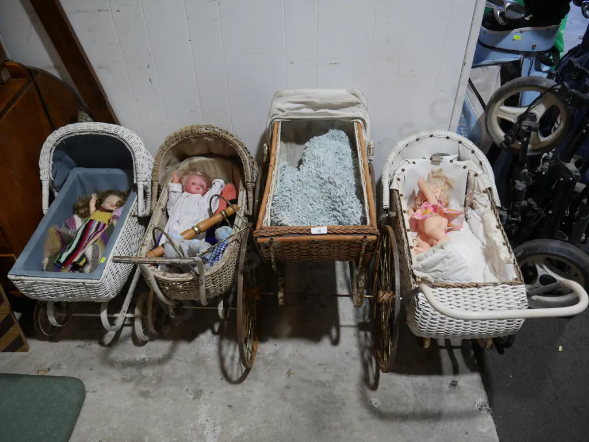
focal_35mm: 28
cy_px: 221
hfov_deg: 63.4
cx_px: 294
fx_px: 477
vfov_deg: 49.8
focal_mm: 14
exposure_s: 1/100
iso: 200
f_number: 3.5
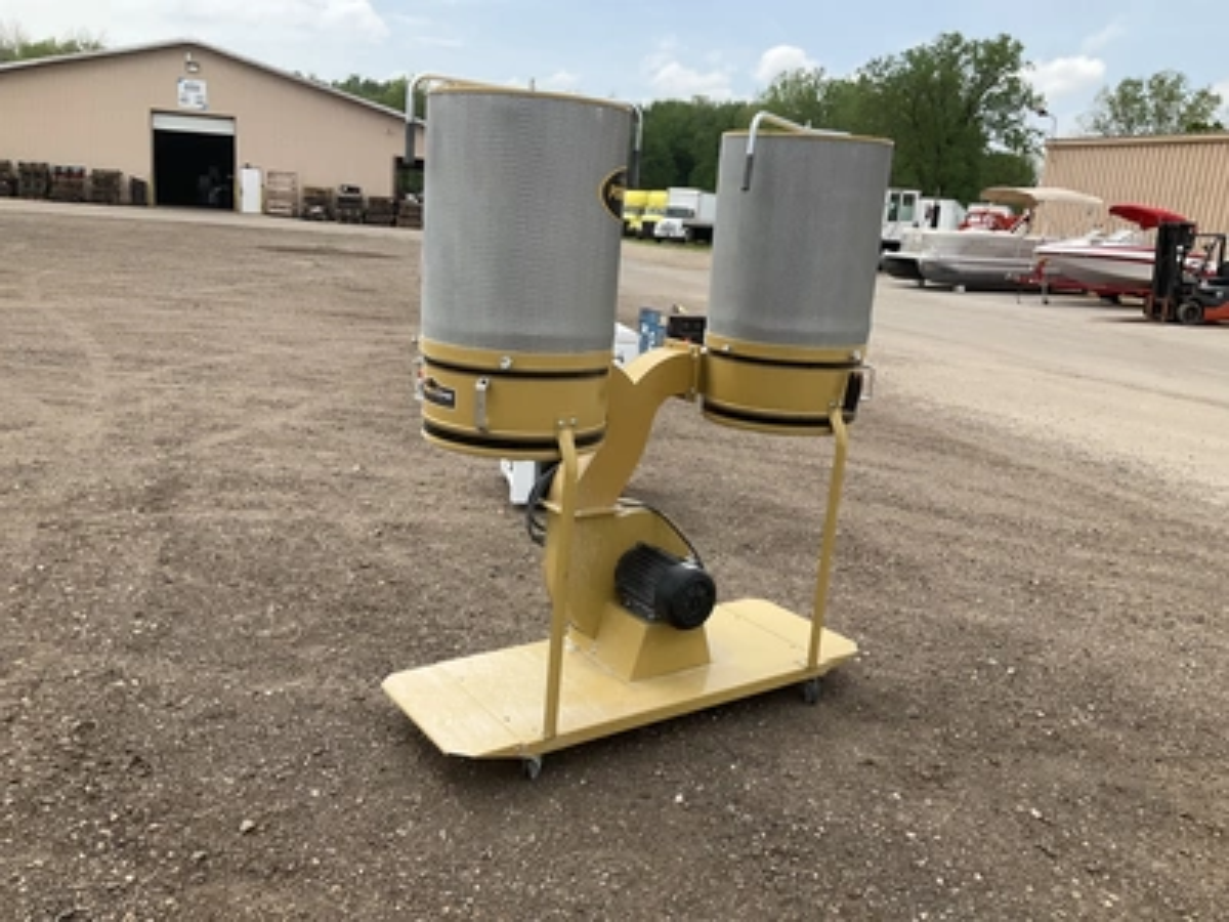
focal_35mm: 29
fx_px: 1030
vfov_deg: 48.2
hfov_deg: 61.7
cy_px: 461
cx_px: 614
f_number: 1.8
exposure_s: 1/1534
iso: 25
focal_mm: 3
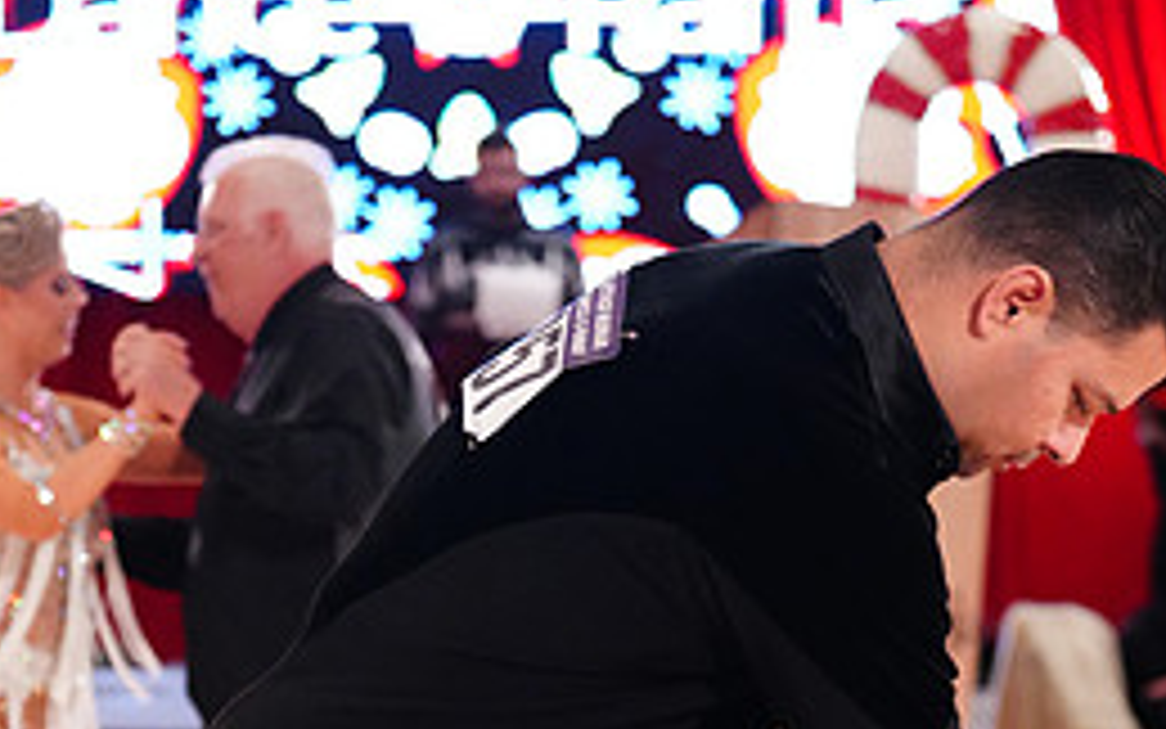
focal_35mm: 160
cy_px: 1174
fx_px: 5085
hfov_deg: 13.1
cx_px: 642
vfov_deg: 8.0
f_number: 2.8
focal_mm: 70
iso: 5000
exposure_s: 1/500
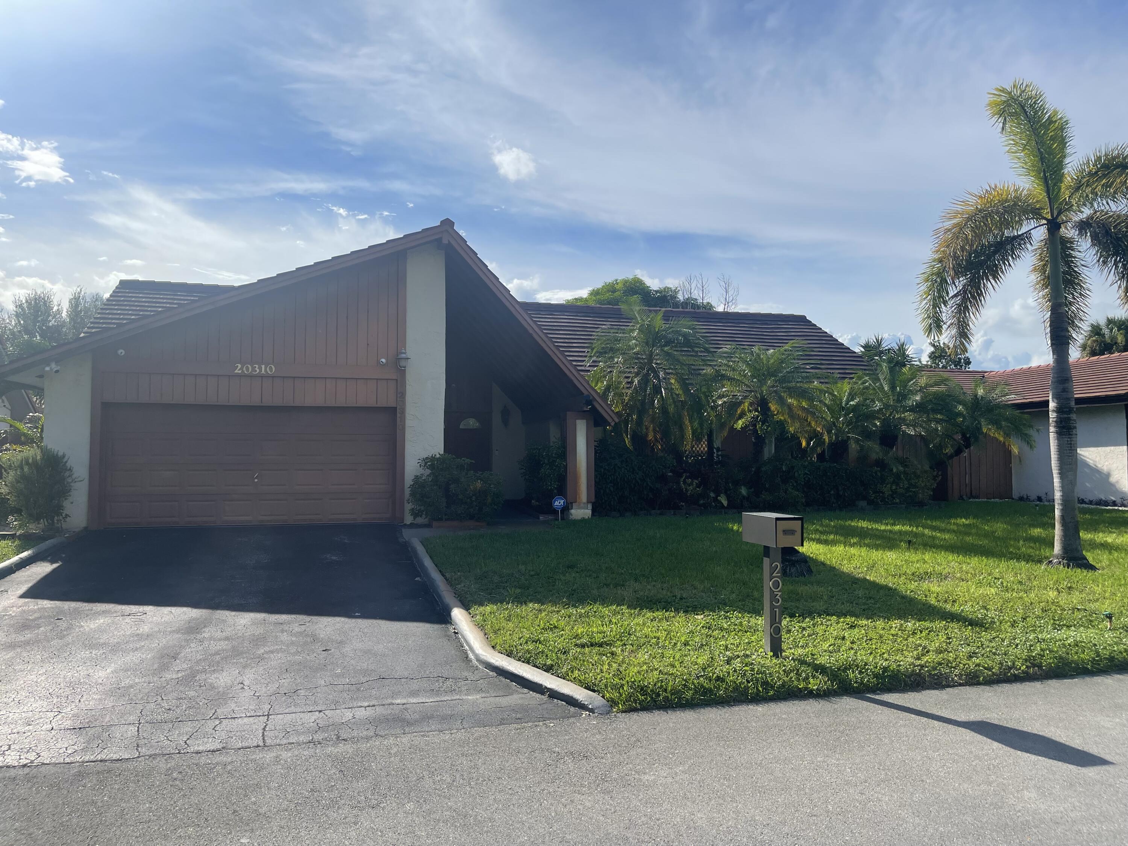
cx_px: 564
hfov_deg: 69.4
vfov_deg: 54.9
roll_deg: +1.0
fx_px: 815
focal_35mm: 25
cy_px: 423
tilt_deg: +3.9
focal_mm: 5.1
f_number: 1.6
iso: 32
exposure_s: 1/6250
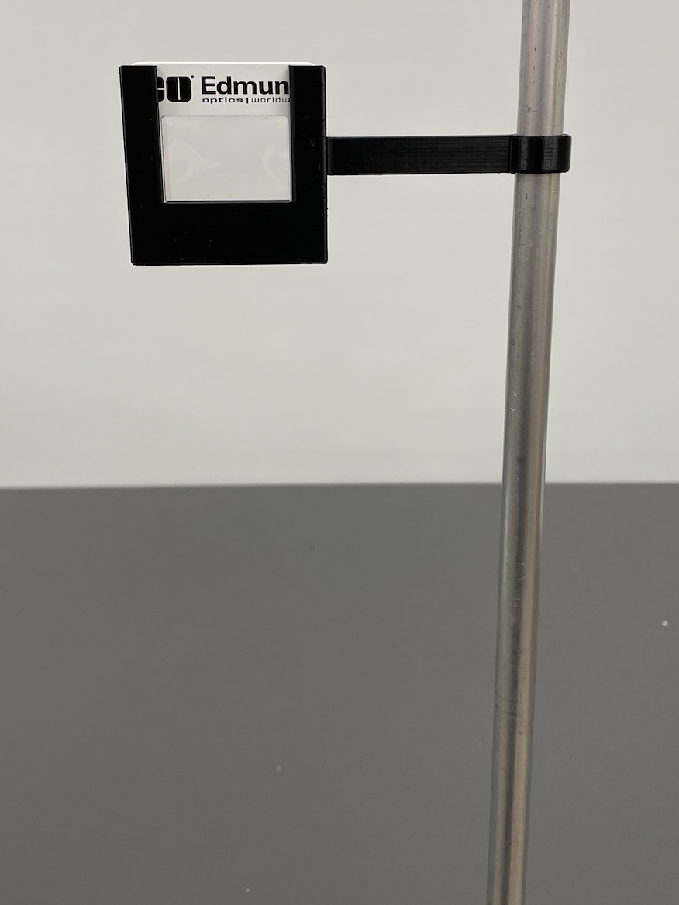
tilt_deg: -13.2
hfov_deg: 37.7
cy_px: 320
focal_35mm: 38
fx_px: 994
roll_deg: +0.2
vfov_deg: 48.3
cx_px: 358
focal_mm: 4.2
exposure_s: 1/120
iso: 100
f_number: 1.6
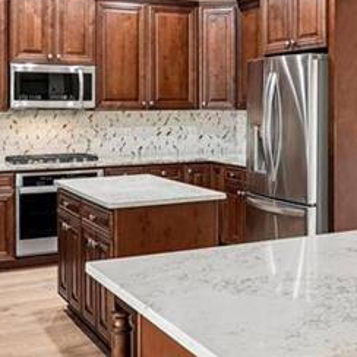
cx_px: 269
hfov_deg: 28.7
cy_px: 106
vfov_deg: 28.9
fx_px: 686
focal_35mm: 59
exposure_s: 1/10
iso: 800
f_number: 8
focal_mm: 16.5
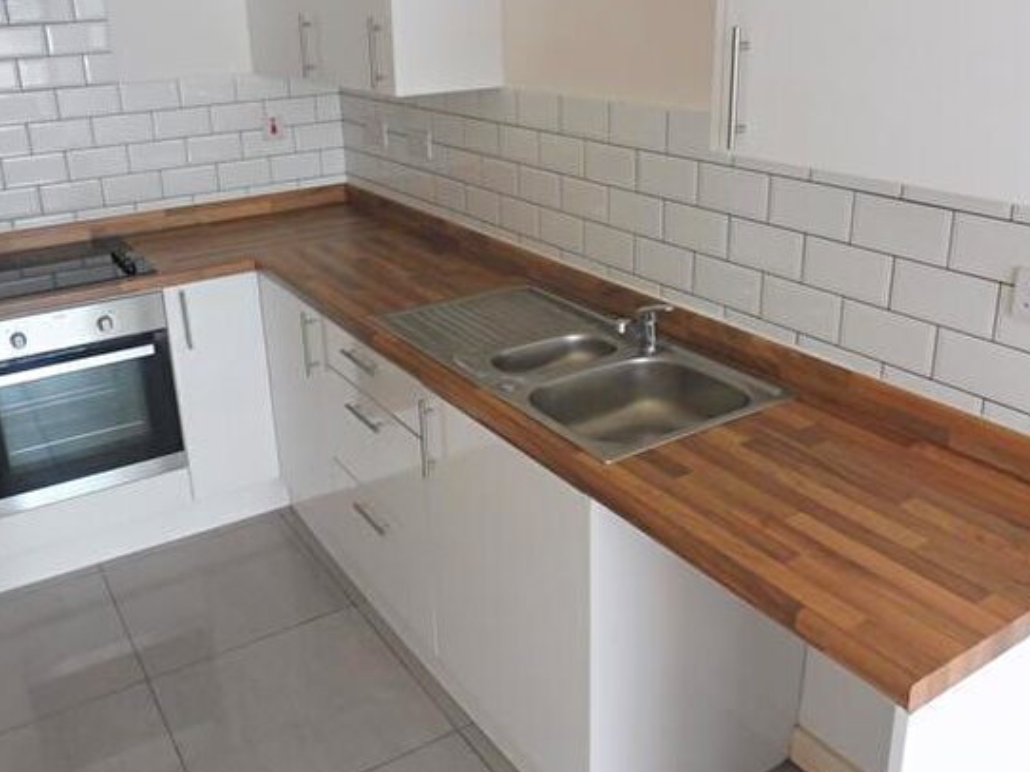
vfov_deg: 45.2
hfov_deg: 58.3
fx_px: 922
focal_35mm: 31
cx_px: 477
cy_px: 311
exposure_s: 1/25
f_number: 3.3
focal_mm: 4.3
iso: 400
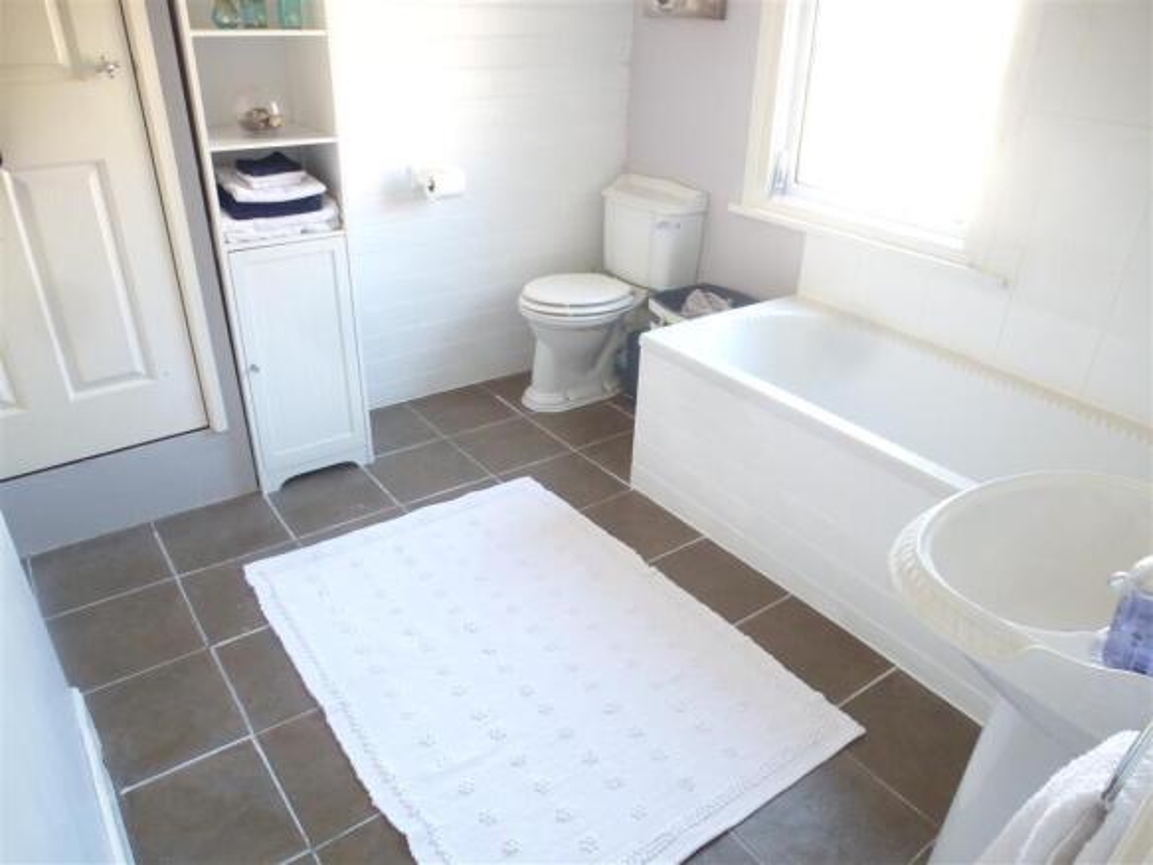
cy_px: 432
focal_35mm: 24
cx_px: 576
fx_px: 799
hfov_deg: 71.6
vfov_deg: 56.8
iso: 400
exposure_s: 1/30
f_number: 3.3
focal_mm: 4.3
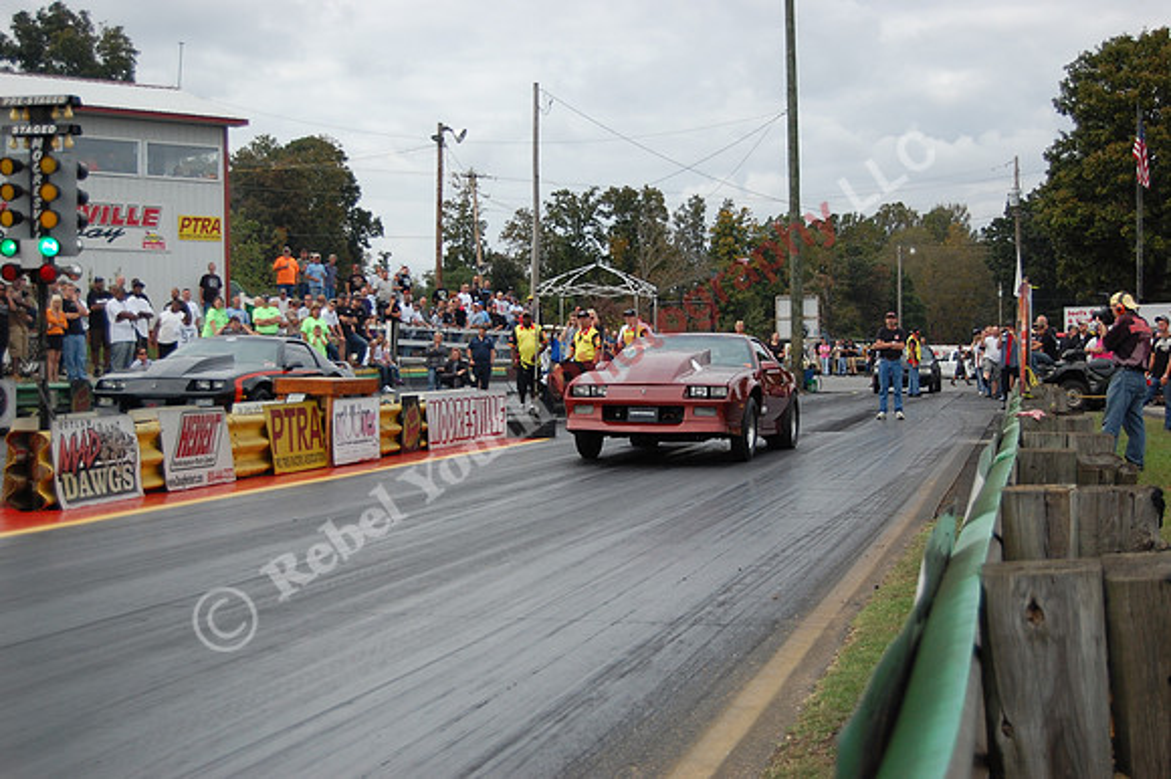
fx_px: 1950
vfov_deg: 22.6
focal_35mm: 60
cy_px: 390
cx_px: 586
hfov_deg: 33.4
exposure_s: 1/1000
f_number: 5
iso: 360
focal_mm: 40
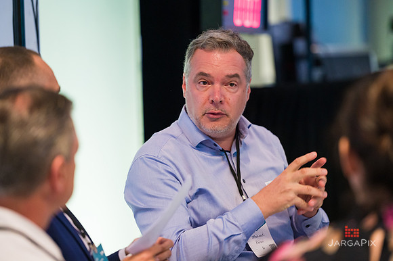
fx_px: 2024
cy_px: 131
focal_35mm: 186
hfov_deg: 11.1
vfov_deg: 7.4
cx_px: 197
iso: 3200
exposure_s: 1/200
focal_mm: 180
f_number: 3.2
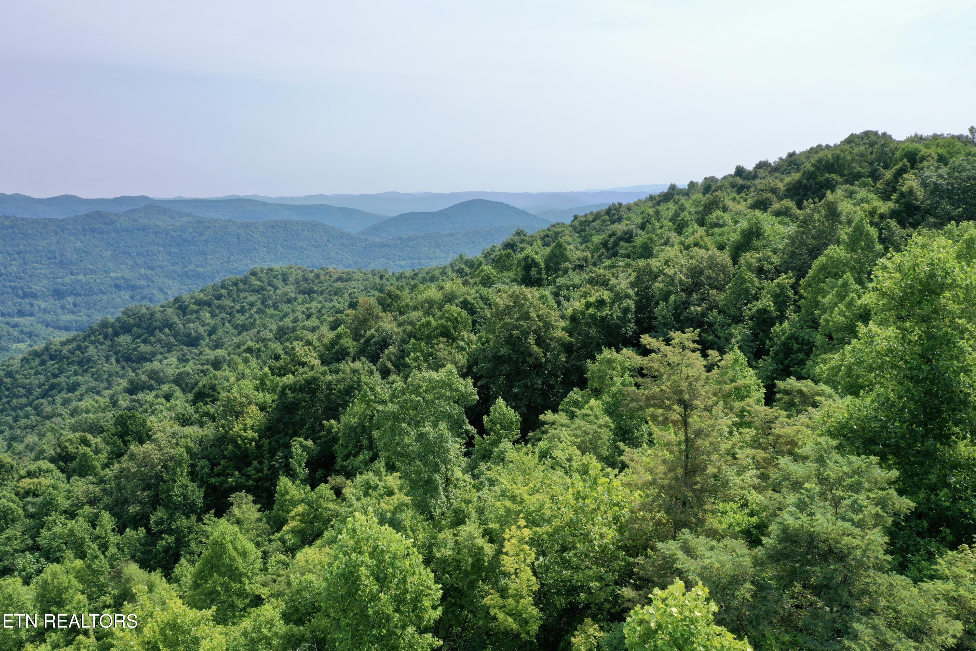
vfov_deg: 46.4
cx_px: 488
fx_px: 759
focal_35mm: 28
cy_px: 326
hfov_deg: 65.5
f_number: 6.3
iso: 100
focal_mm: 10.26
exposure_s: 1/100
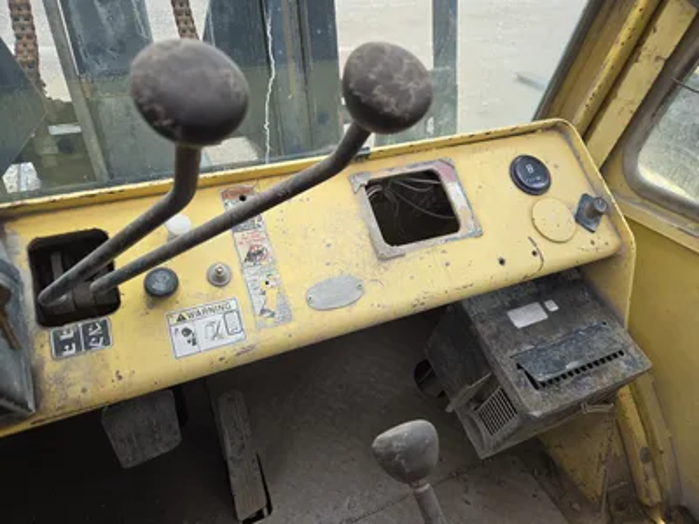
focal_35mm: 23
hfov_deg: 73.9
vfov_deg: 58.9
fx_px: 464
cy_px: 262
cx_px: 350
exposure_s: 1/387
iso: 25
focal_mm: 5.4
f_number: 1.8
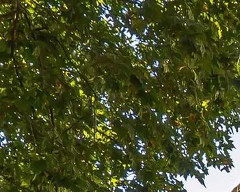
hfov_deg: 13.6
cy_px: 427
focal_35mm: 106
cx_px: 563
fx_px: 753
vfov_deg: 12.2
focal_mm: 12
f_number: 8
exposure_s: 1/160
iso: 400
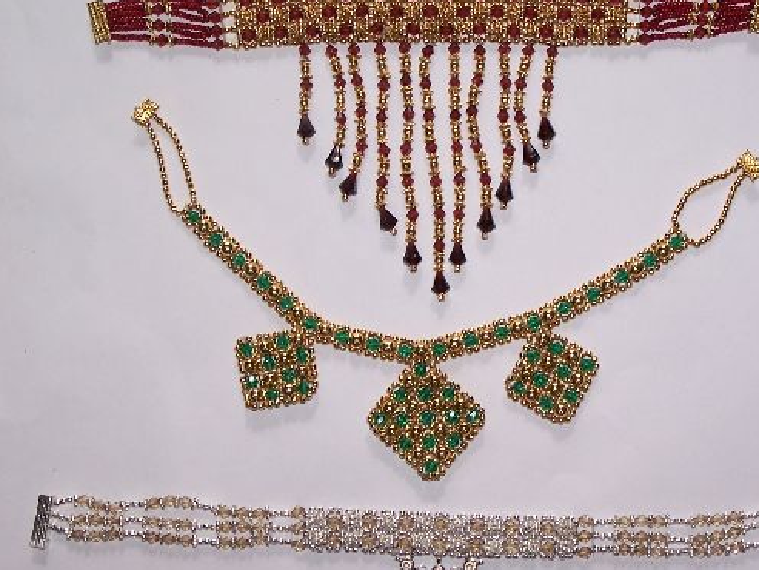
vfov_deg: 17.0
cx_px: 454
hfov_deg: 22.5
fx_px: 1908
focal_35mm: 87
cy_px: 333
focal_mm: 11.1
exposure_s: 1/30
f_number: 3.2
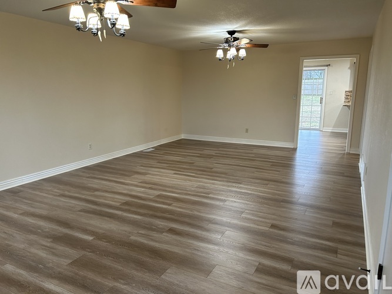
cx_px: 196
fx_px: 294
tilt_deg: -11.1
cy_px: 147
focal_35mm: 26
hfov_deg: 67.3
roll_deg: +0.8
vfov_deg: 53.0
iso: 200
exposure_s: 1/60
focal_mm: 5.7
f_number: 1.5
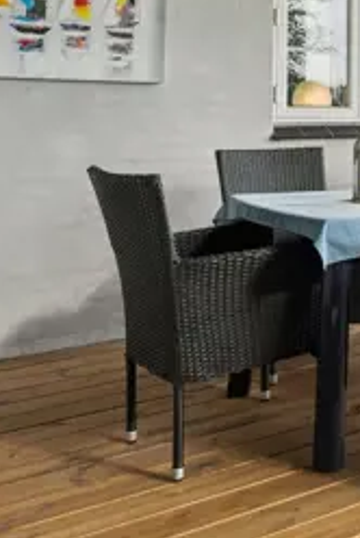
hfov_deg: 19.7
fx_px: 868
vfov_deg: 33.6
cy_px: 121
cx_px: 573
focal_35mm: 58
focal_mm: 16
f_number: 8
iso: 200
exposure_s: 1/60
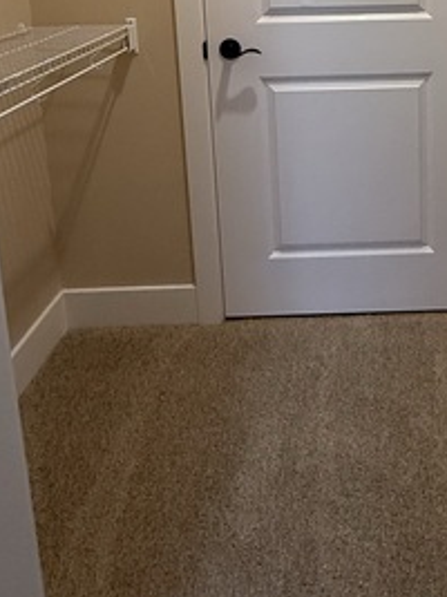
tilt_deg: -8.4
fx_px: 603
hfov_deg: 38.7
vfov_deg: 45.5
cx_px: 373
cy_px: 17
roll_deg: -0.3
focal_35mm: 35
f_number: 2.2
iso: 320
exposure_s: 1/120
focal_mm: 2.22
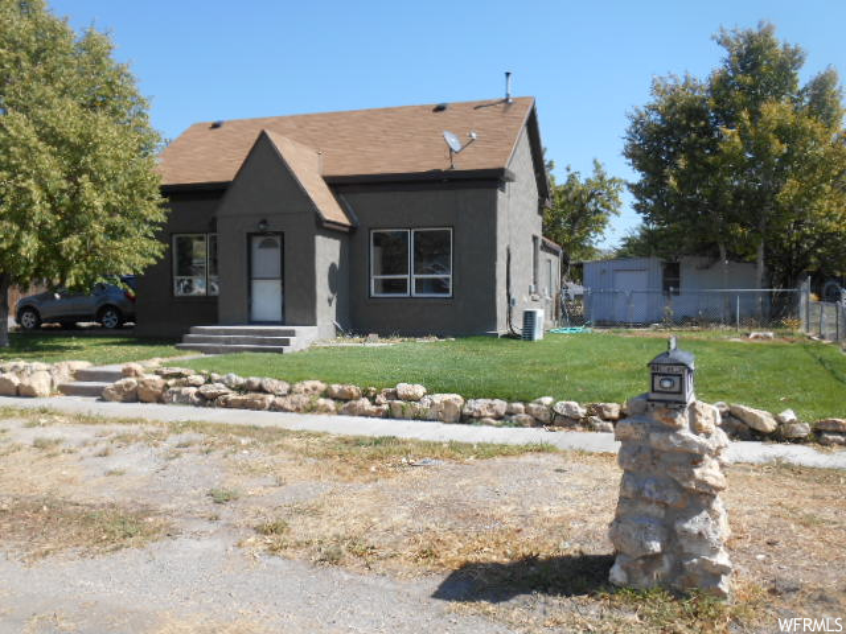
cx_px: 423
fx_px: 758
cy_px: 317
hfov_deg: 58.4
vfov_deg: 45.4
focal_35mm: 31
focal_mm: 5.5
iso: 80
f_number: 3.6
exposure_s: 1/500
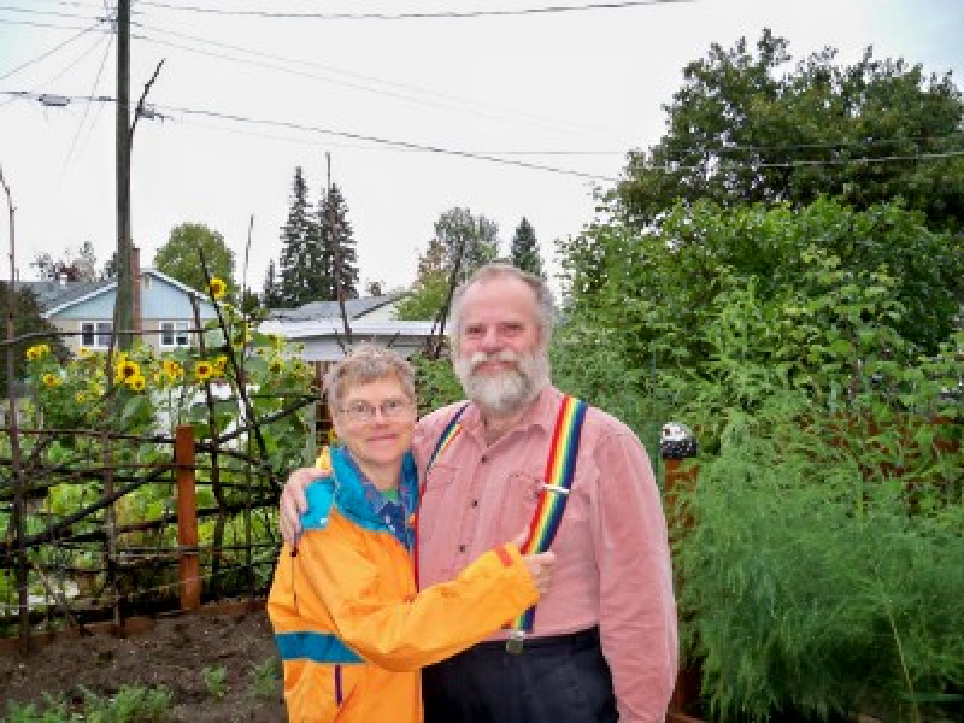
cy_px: 362
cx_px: 482
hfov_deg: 52.6
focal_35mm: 35
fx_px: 975
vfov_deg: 40.7
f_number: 3.1
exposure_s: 1/80
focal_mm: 6.3
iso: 250
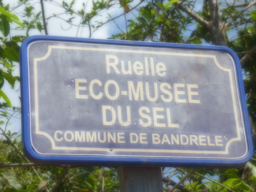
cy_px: 96
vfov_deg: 11.8
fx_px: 932
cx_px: 128
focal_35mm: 126
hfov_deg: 15.6
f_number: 4
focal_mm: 22.6
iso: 100
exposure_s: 1/1000
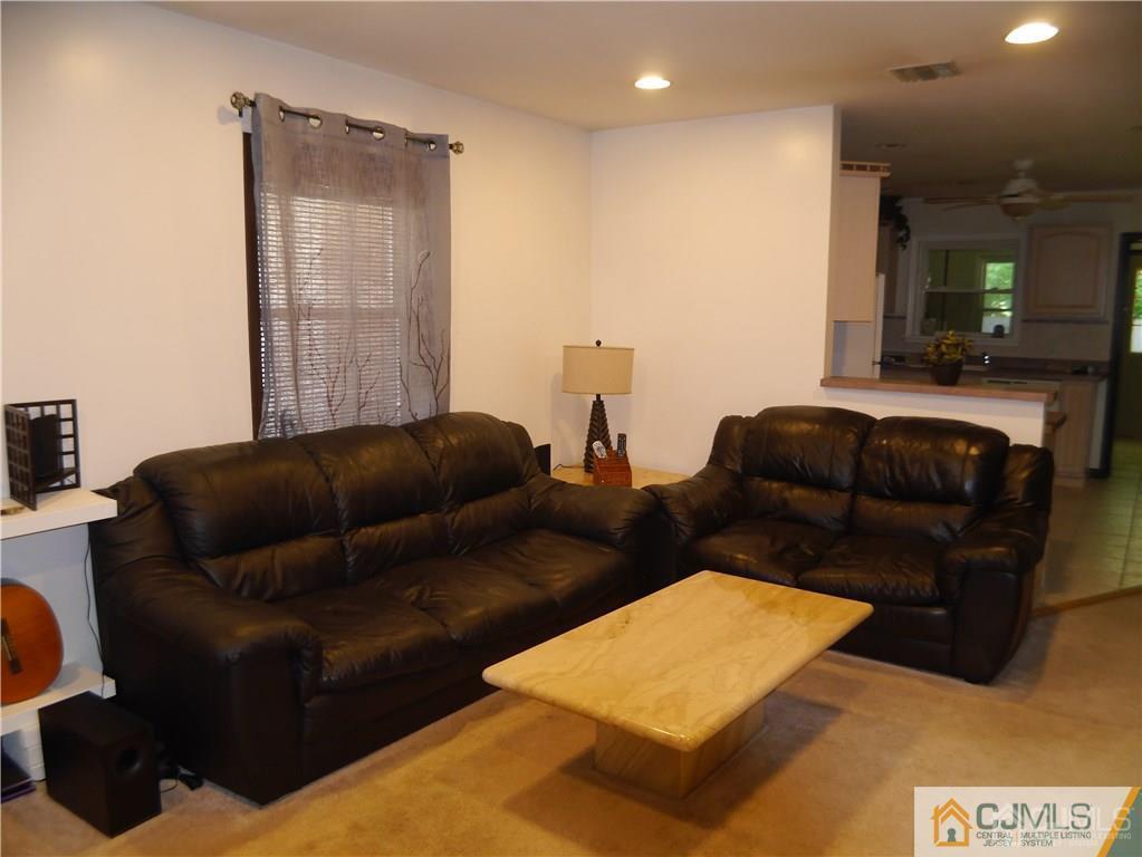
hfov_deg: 51.3
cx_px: 571
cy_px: 428
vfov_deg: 39.7
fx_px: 1188
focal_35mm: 36
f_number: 4
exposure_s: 1/60
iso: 800
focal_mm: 18
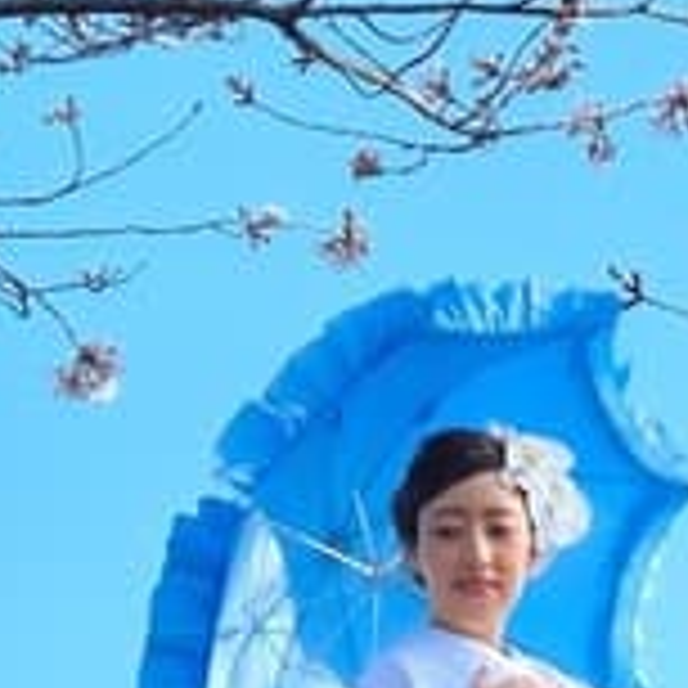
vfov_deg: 8.7
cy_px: -589
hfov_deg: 9.1
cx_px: 126
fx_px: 4317
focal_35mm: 192
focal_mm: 16
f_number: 10
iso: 800
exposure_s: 1/200
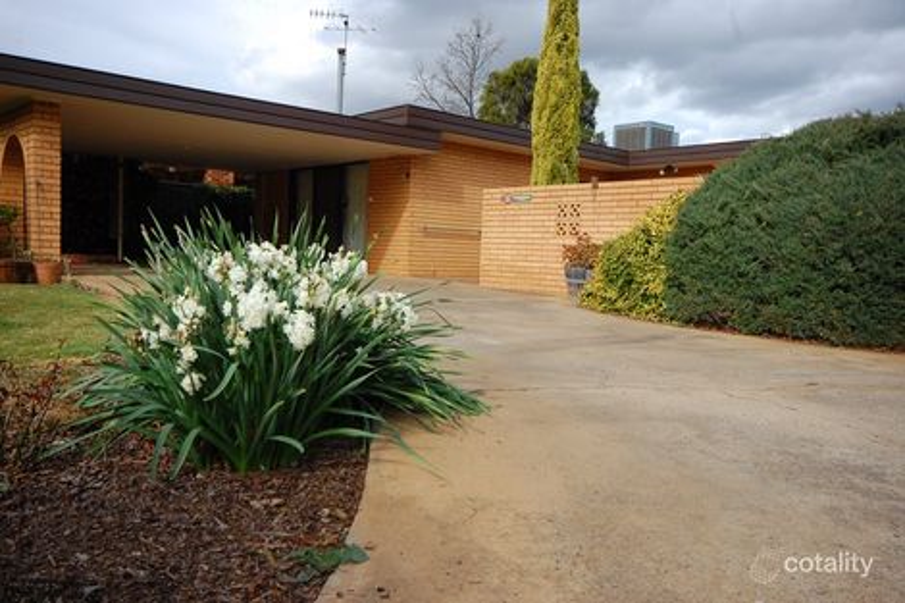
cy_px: 302
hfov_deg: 61.9
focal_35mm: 30
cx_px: 452
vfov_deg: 43.6
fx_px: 754
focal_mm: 20
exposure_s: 1/320
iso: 400
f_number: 9
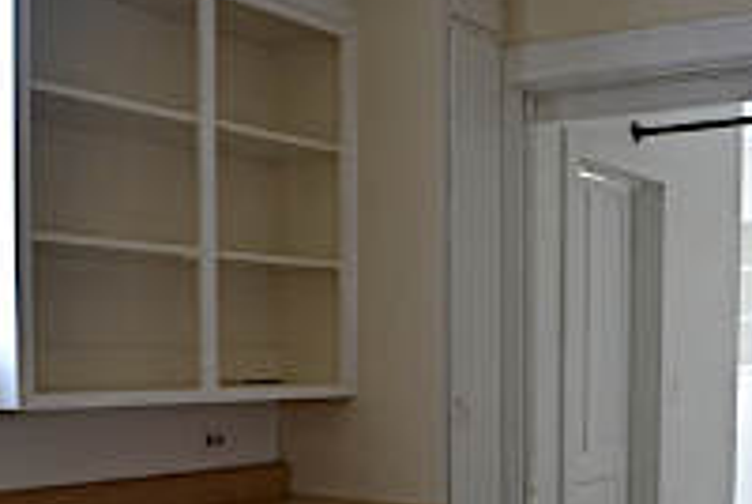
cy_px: 412
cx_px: 447
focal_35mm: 54
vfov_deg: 24.7
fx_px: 1130
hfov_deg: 36.7
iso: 800
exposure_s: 1/15
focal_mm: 18
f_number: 3.5
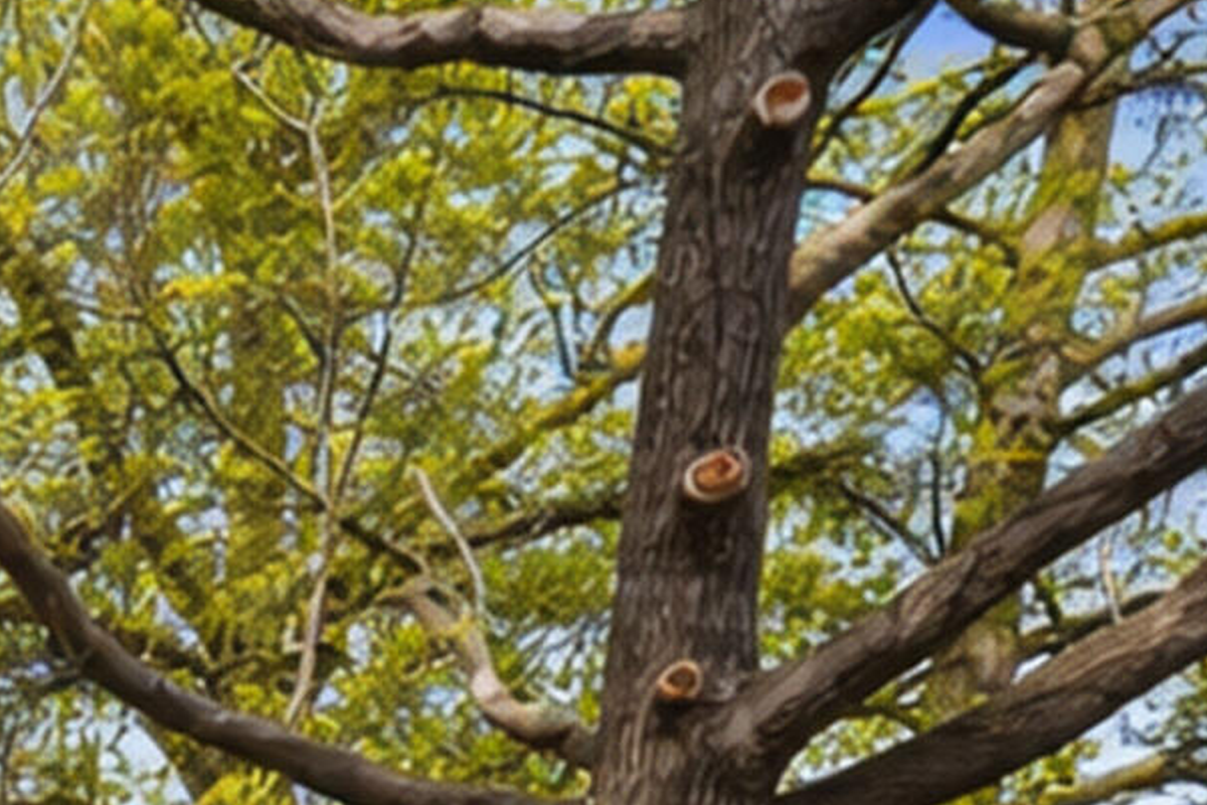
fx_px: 2682
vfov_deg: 14.1
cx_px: -1123
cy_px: 1660
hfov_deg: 18.3
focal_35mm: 80
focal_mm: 16
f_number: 6.3
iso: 100
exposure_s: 1/500
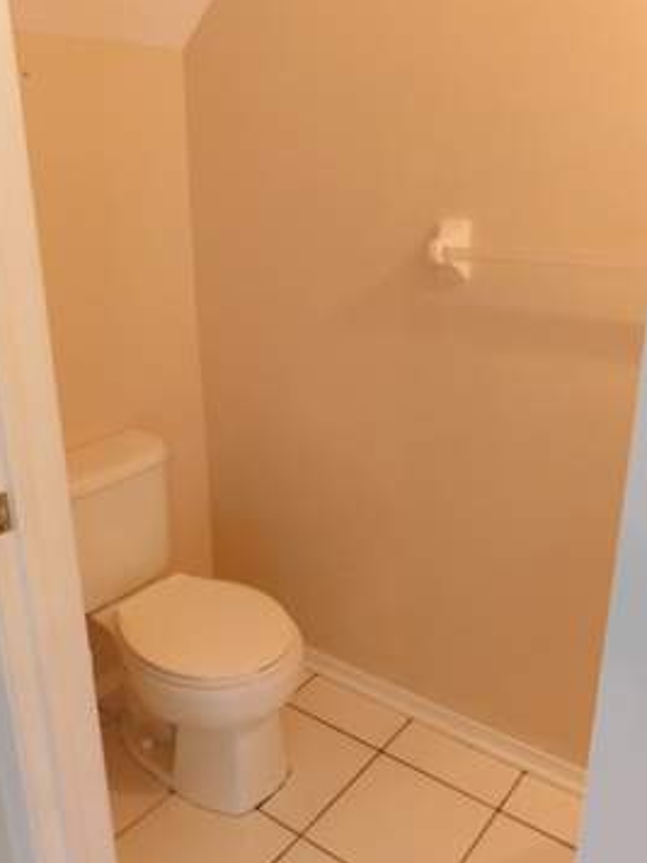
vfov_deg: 58.4
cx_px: 337
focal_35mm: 31
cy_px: 432
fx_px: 773
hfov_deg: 45.4
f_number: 3
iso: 400
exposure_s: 1/20
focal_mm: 4
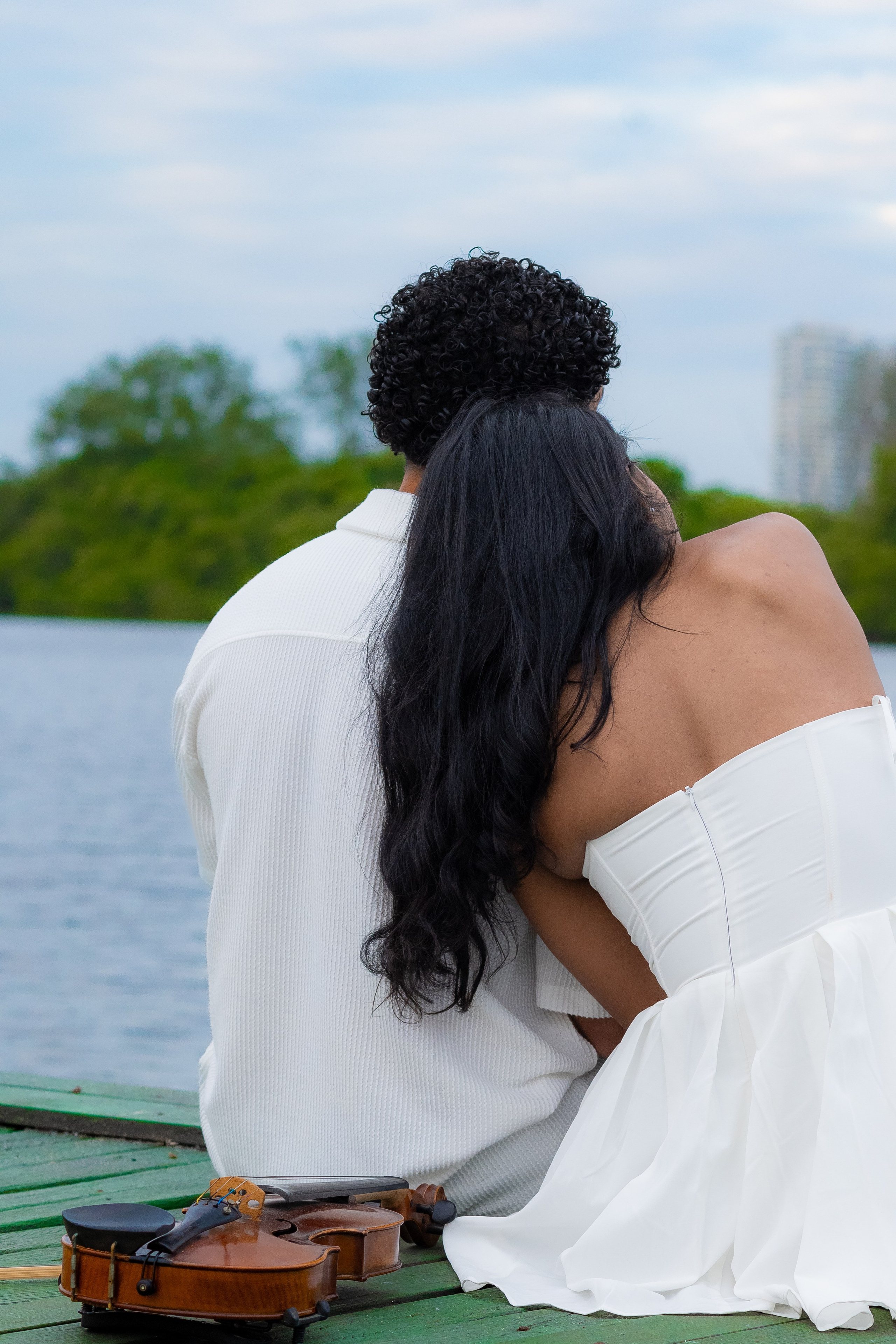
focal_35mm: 128
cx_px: 448
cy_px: 672
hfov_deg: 10.8
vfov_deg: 16.1
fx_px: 4760
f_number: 5.6
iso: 1250
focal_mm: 85
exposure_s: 1/160
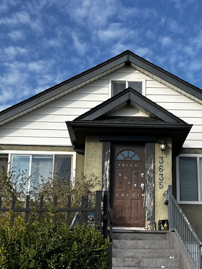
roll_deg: -1.3
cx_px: 122
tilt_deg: +15.1
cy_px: 156
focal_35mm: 62
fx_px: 483
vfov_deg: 31.1
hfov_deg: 23.6
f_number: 1.78
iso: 64
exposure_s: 1/2890
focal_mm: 6.86
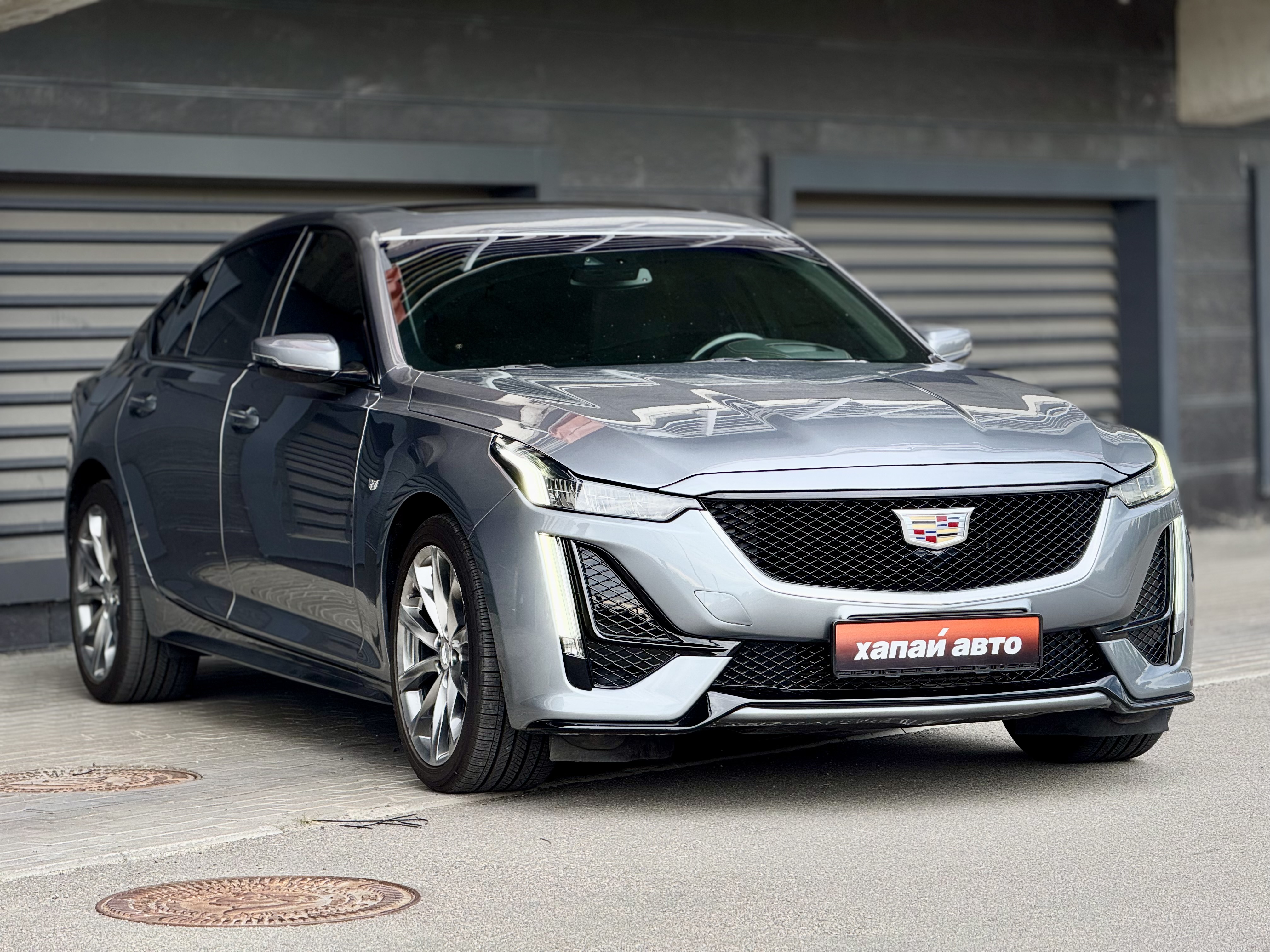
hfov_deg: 16.4
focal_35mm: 120
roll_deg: +2.1
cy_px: 476
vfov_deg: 12.3
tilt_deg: -0.3
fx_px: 4403
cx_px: 635
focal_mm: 15.66
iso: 50
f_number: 2.8
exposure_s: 1/225
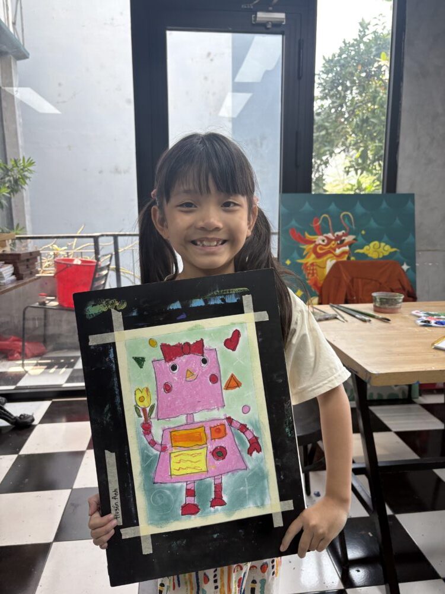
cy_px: 297
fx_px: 446
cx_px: 222
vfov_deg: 67.3
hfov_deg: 53.1
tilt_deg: -10.2
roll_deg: -0.1
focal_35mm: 26
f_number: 1.6
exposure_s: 1/100
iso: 40
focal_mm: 5.96
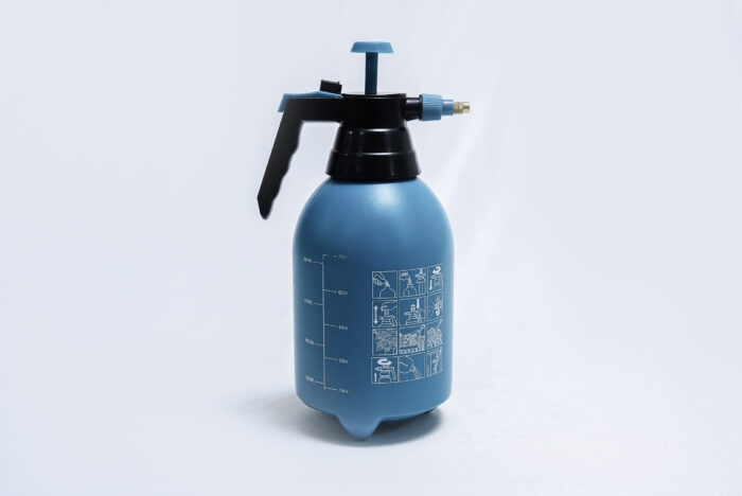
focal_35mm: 50
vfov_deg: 27.0
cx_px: 371
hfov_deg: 39.6
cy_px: 248
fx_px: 1031
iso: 3200
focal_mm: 50
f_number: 9
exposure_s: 1/200
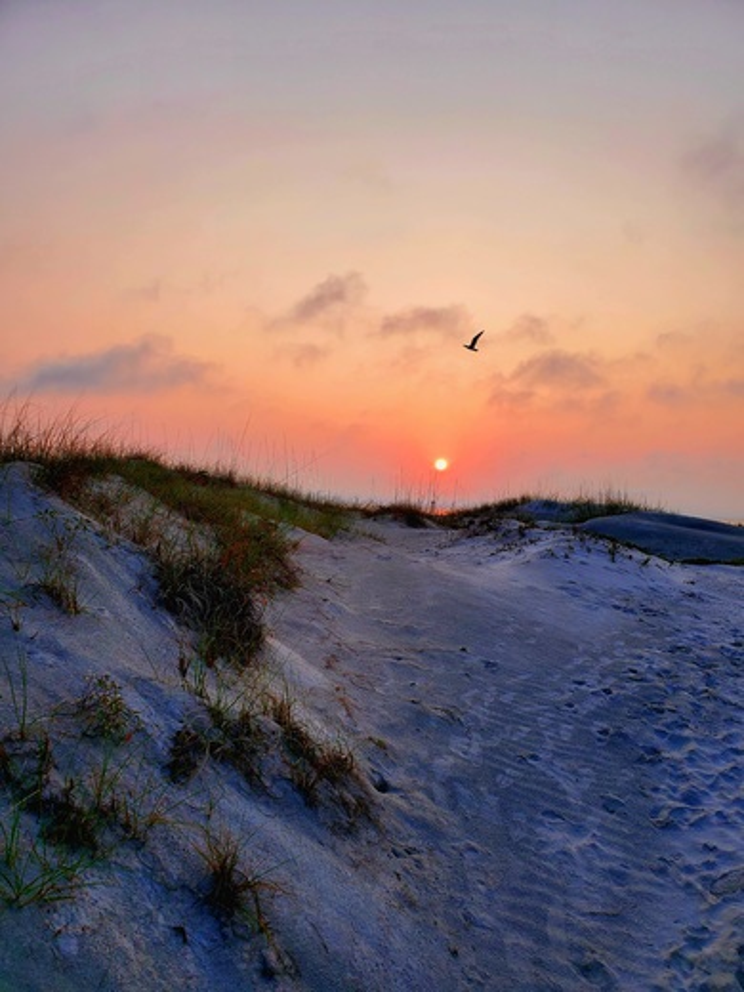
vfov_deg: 67.3
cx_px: 372
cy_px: 496
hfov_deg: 53.1
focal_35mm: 26
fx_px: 745
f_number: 2.4
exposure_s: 1/526
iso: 50
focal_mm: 4.3
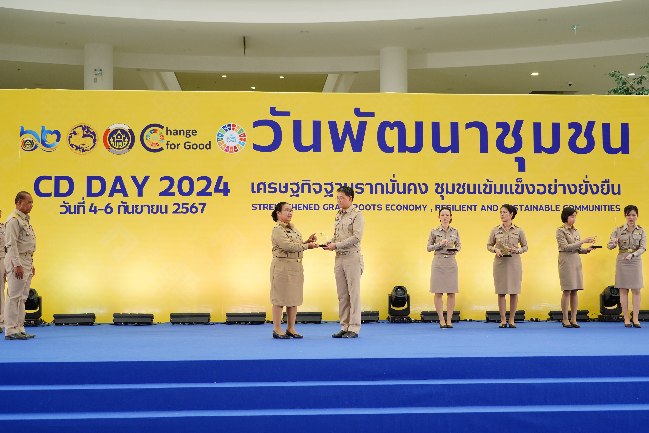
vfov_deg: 29.2
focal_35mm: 46
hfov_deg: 42.7
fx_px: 829
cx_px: 324
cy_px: 216
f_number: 4.5
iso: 500
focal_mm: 46
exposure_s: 1/80
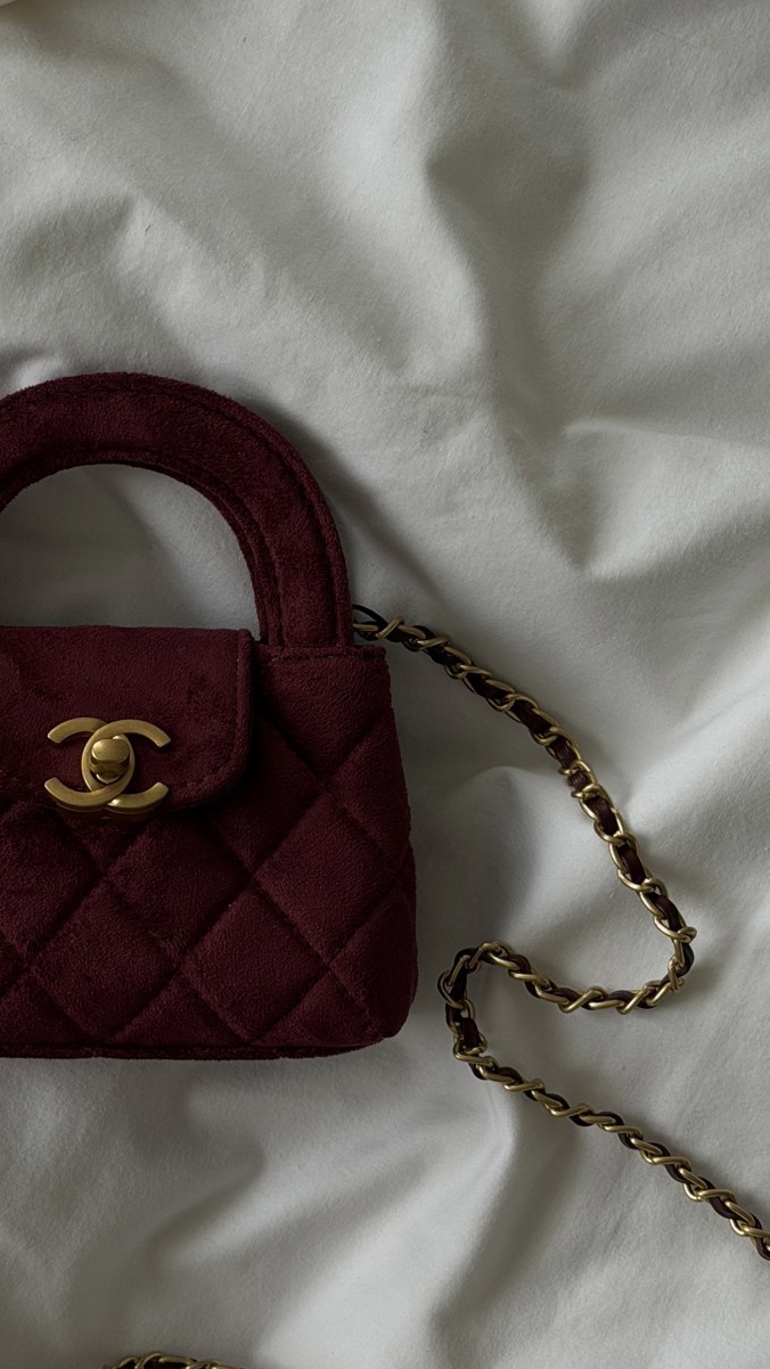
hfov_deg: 13.8
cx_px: 170
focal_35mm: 87
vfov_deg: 24.5
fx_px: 3158
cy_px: 641
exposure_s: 1/236
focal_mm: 6.76
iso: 64
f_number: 1.78
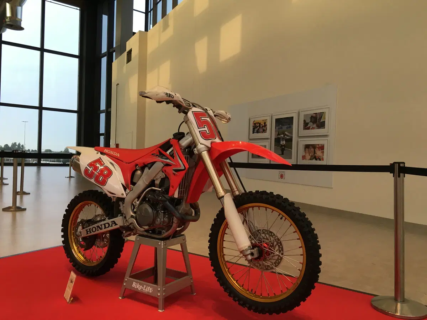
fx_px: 358
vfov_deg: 48.2
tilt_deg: -1.4
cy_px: 160
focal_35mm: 29
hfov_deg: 61.7
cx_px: 214
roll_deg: -2.7
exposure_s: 1/33
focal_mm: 4.15
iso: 40
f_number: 2.2
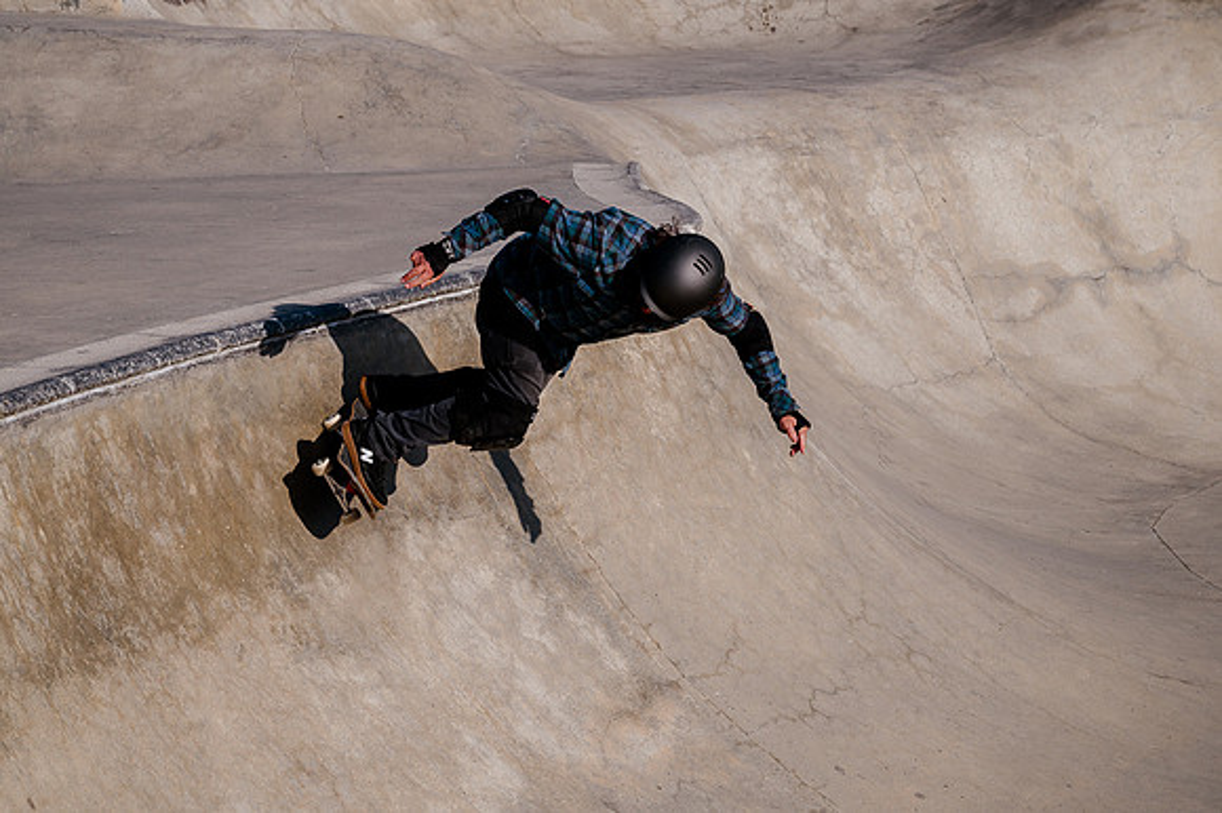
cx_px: 645
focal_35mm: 95
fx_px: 3206
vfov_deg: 14.5
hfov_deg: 21.6
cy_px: 409
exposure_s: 1/640
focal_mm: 86
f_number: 10
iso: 200
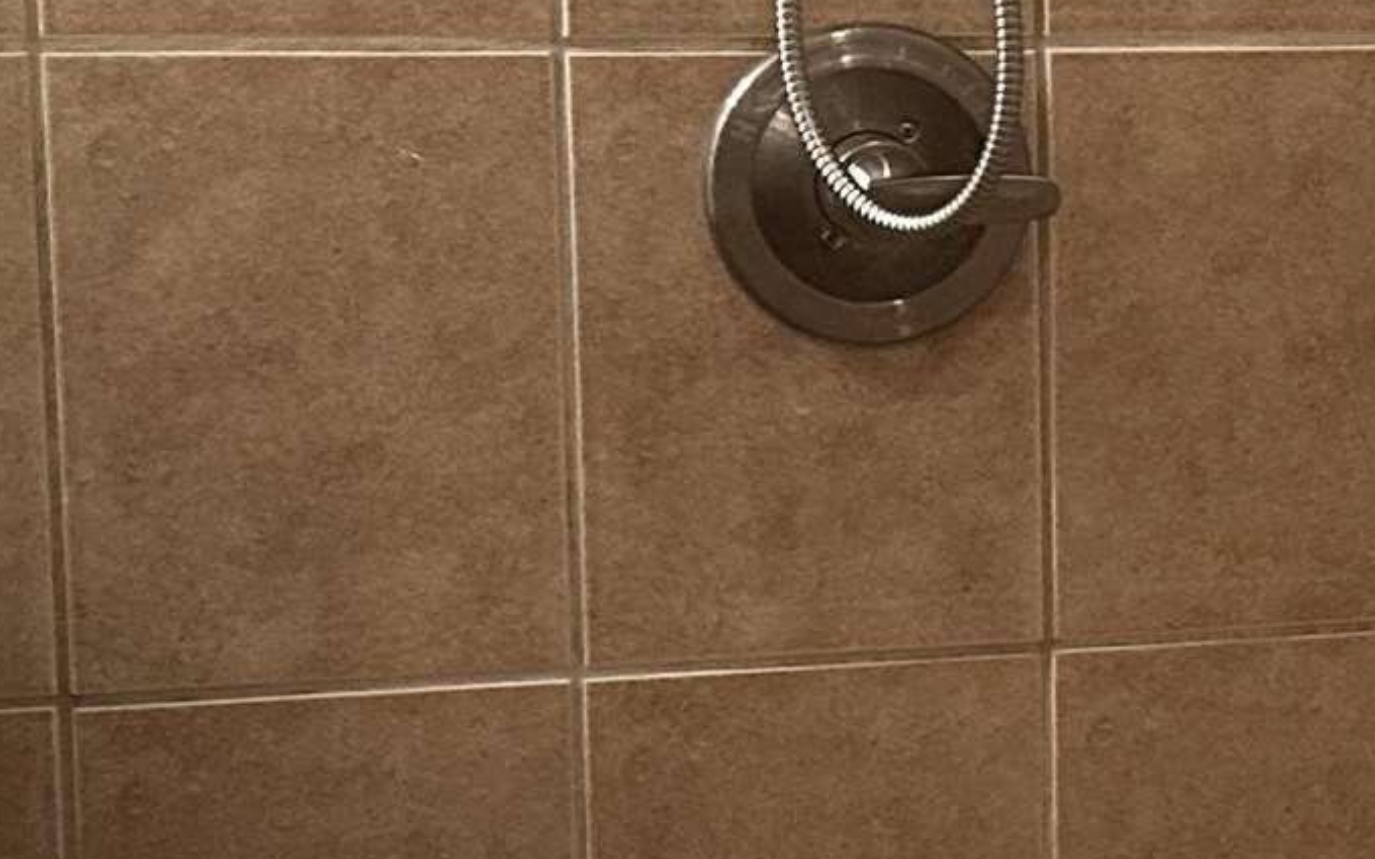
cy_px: 435
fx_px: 4309
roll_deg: -0.2
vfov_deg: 11.4
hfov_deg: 17.2
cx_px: 1686
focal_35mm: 115
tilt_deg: -9.1
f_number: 1.78
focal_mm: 6.86
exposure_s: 1/60
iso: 400
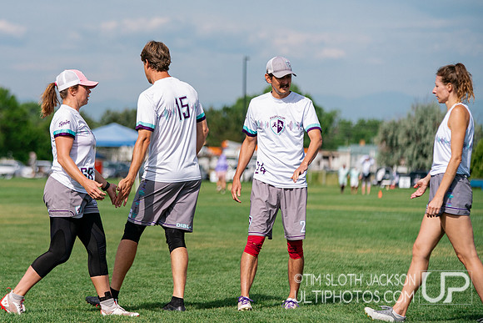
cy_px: 144
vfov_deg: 8.9
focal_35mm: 154
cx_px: 152
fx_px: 2072
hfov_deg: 13.3
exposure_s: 1/12800
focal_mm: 111
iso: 500
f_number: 2.8
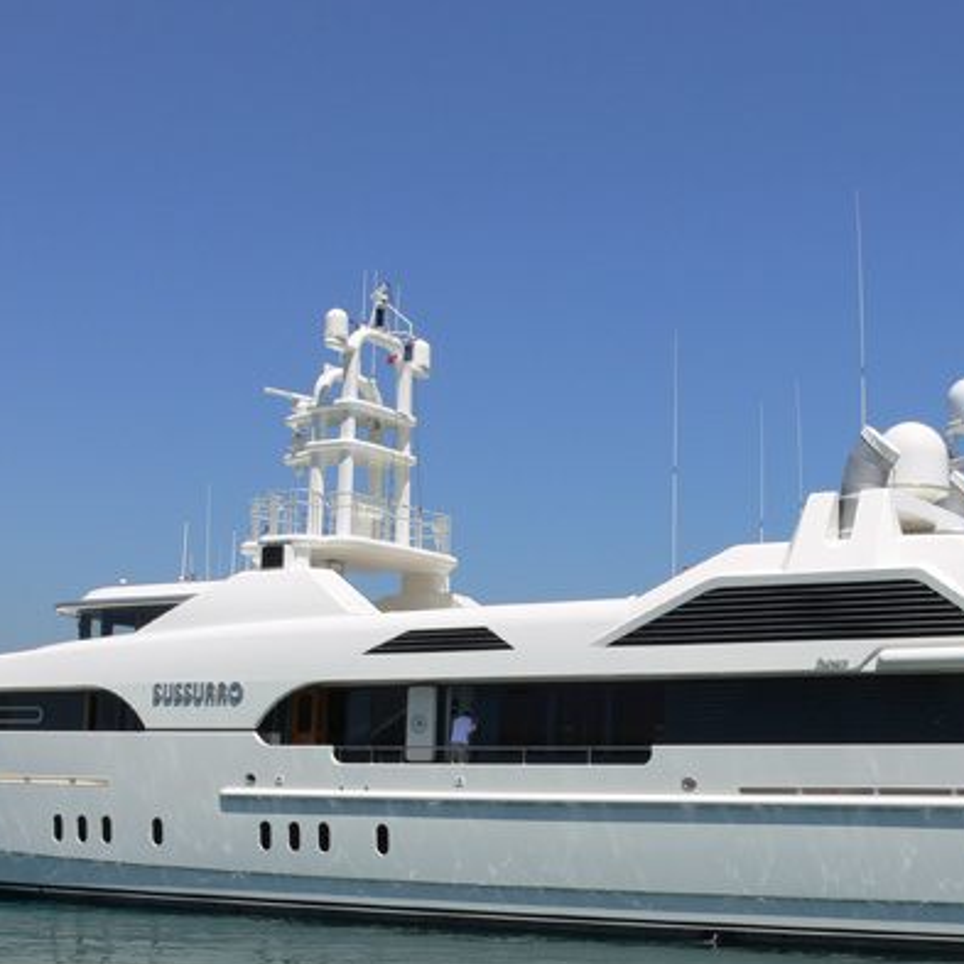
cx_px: 584
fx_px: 1859
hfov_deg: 29.0
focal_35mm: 59
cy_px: 646
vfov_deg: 28.9
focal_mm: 7.4
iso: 80
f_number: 5.6
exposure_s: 1/400
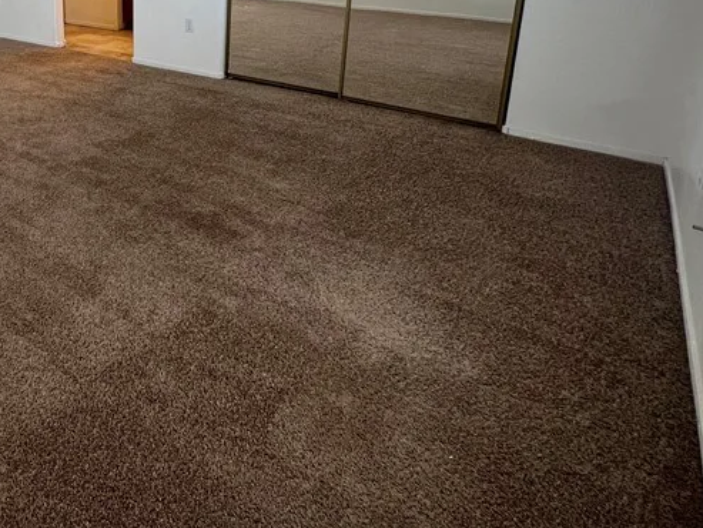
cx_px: 78
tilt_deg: -14.9
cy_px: 53
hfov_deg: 56.9
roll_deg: +1.1
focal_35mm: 27
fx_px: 548
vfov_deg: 46.4
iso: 100
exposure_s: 1/99
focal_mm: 1.57
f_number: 1.8
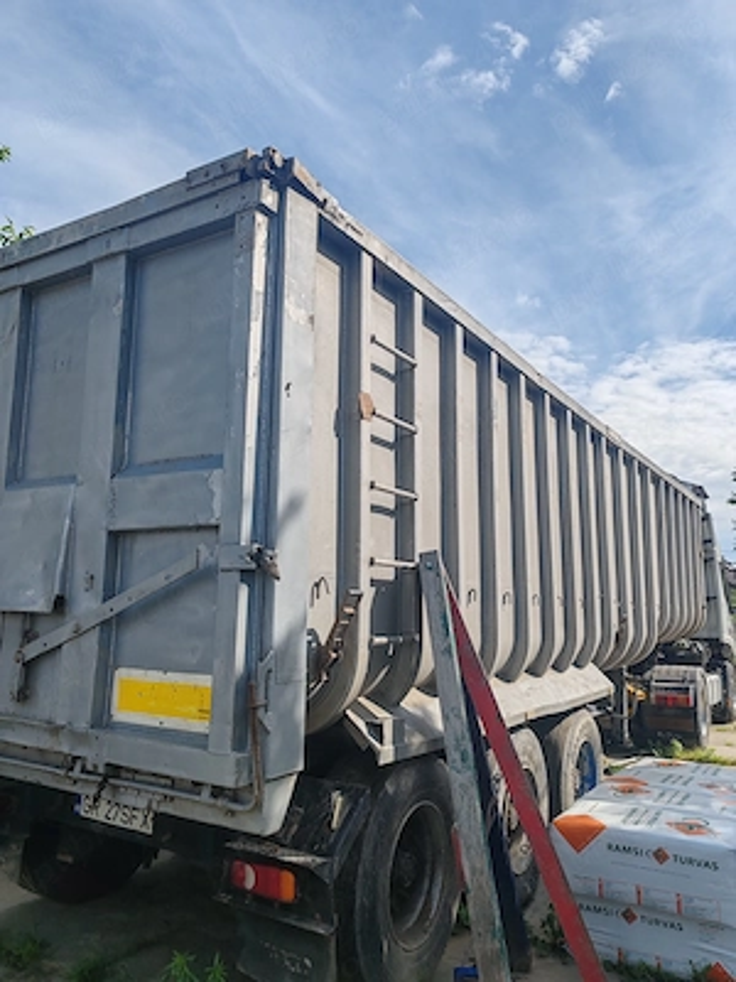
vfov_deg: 65.3
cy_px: 491
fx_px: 765
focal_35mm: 27
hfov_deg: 51.4
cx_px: 368
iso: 50
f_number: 1.9
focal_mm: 6.12
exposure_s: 1/810
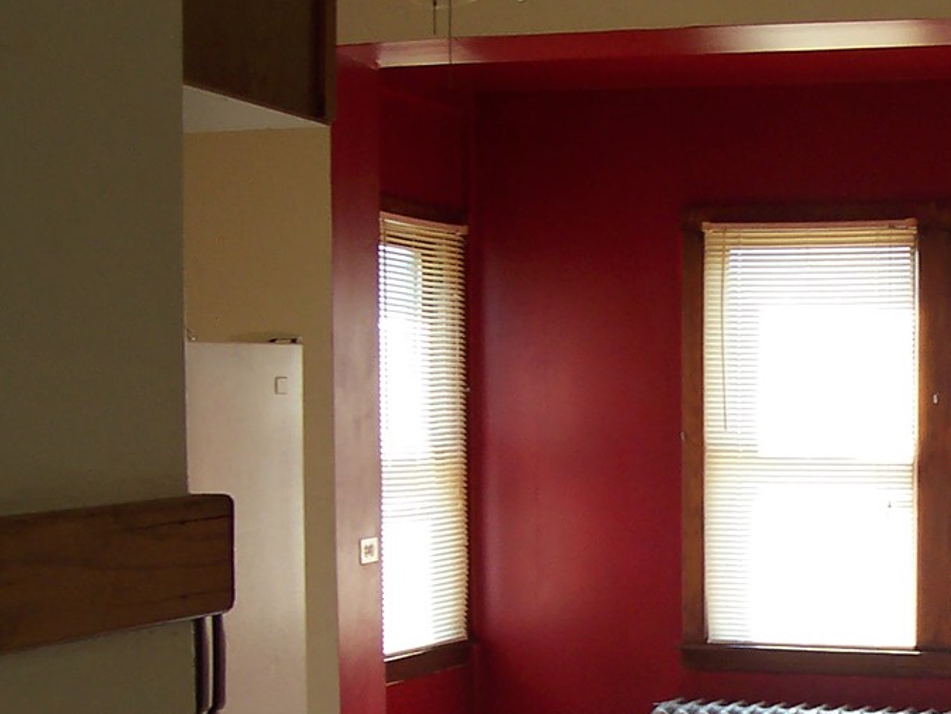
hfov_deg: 24.1
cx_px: 832
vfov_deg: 18.2
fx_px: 2171
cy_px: 718
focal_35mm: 79
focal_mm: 5.6
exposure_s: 1/60
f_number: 2.8
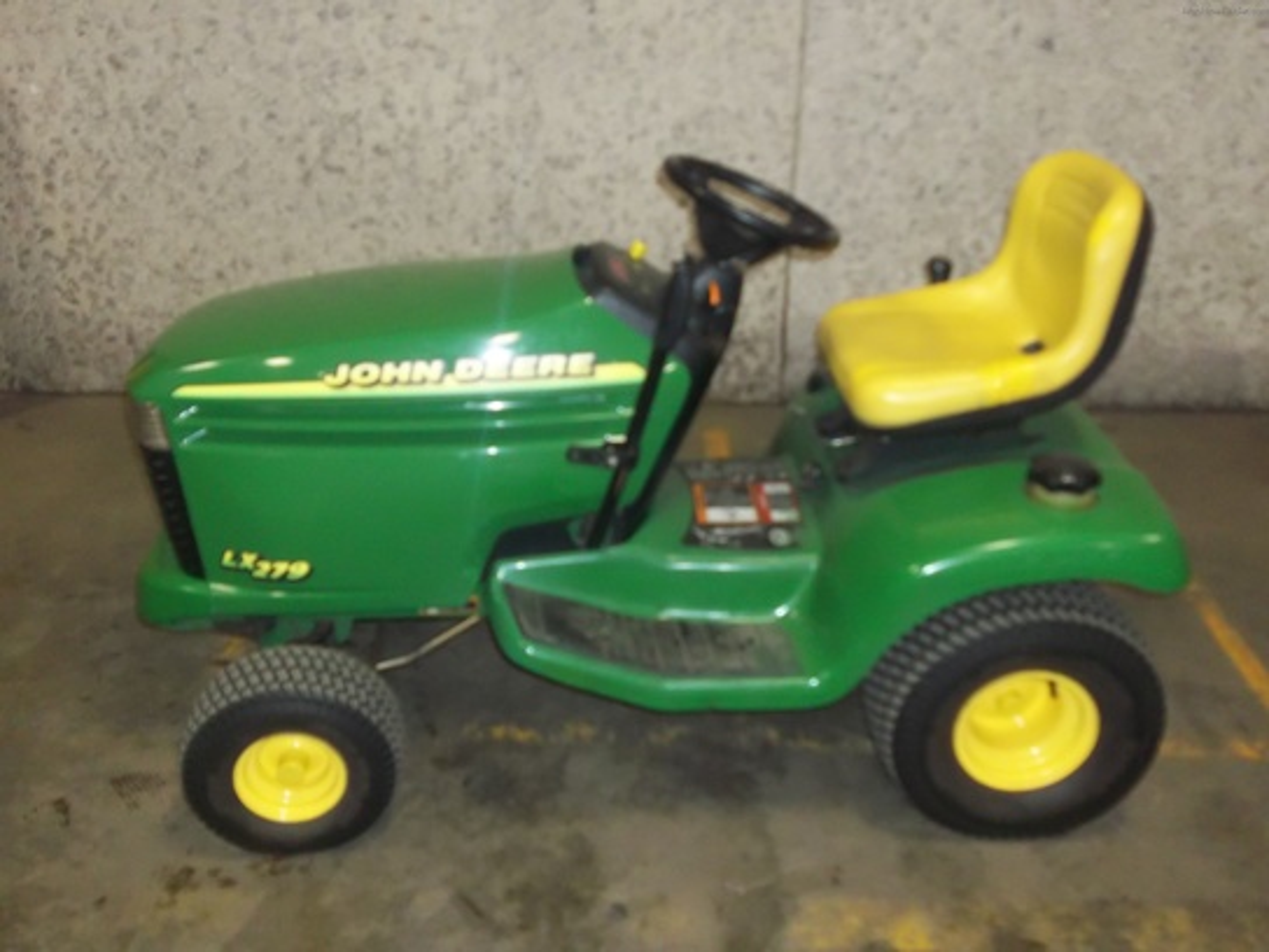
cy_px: 476
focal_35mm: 32
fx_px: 1173
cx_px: 634
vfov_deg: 44.2
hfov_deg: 56.8
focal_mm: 5.7
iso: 320
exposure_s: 1/40
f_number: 3.7
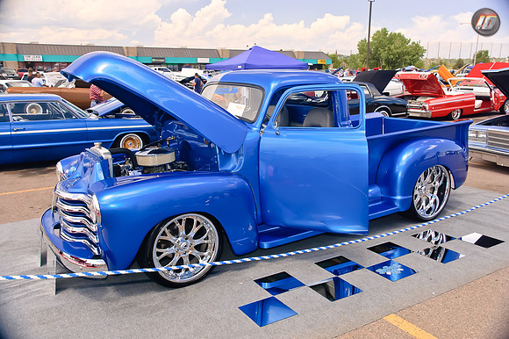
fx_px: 424
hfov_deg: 62.0
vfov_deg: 43.6
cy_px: 170
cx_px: 254
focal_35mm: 30
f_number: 4.5
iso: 200
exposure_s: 1/80
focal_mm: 20
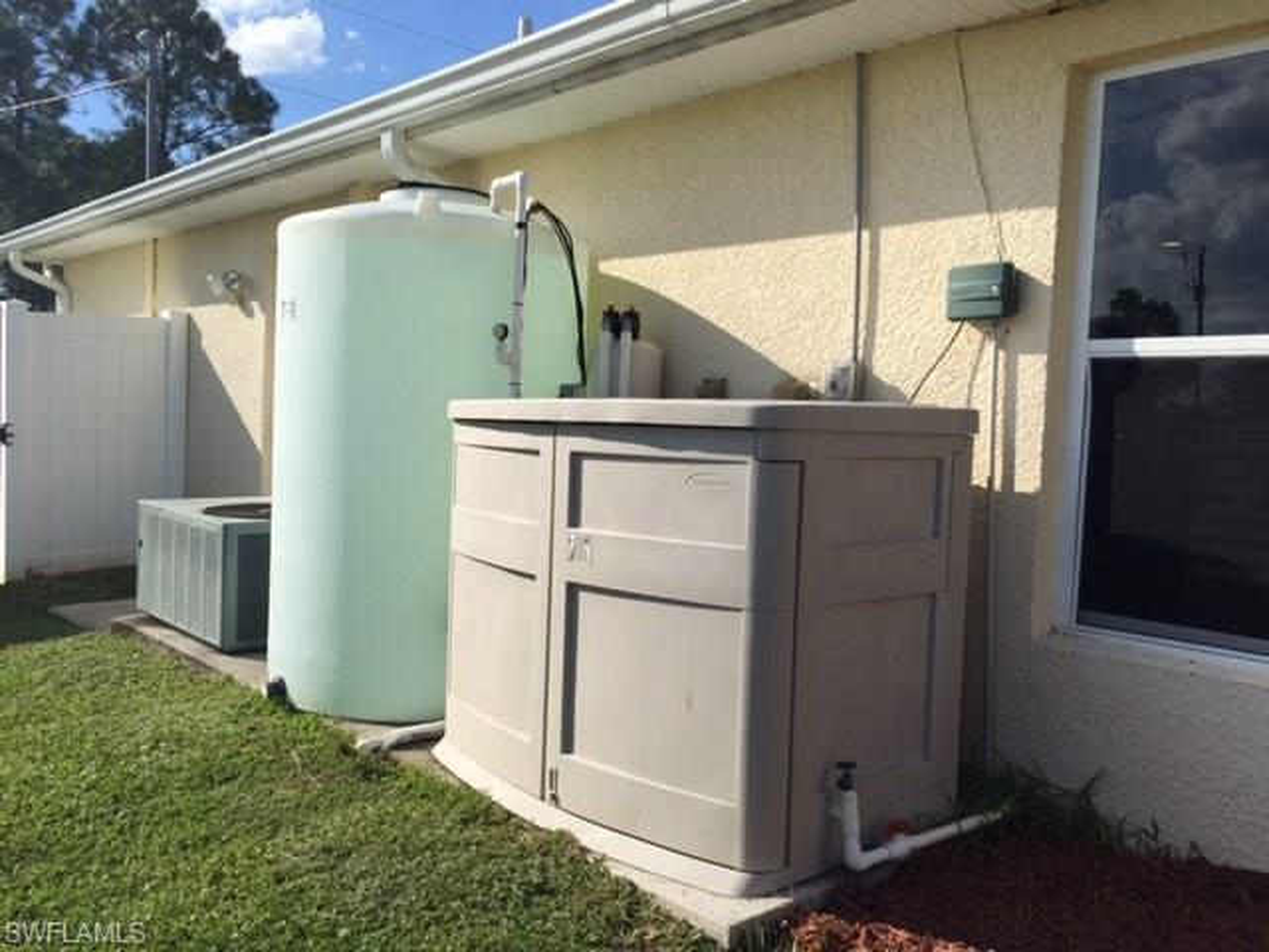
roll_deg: -3.2
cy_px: 476
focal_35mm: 29
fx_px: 1063
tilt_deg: -4.6
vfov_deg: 48.2
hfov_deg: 61.7
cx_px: 634
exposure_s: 1/3049
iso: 32
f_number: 2.2
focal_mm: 4.15
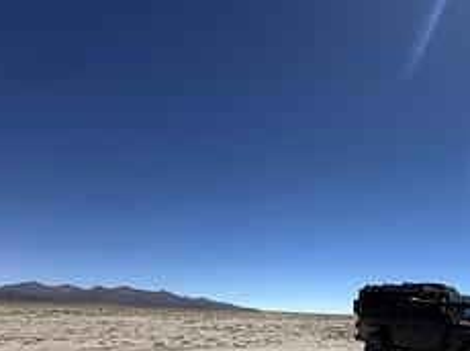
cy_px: 324
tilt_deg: -1.4
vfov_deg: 47.0
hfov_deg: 63.0
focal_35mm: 26
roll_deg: -1.7
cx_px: 359
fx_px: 353
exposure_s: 1/4464
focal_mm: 2.22
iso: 50
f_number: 2.2
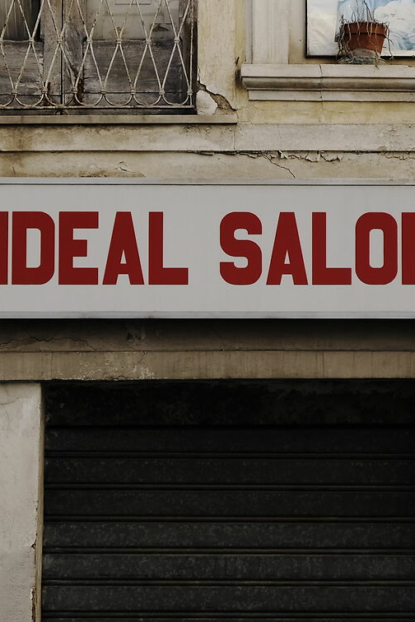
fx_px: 2196
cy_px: 271
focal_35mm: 127
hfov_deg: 10.8
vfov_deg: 16.1
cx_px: 291
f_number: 5.6
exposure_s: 1/180
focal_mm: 26.5
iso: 200
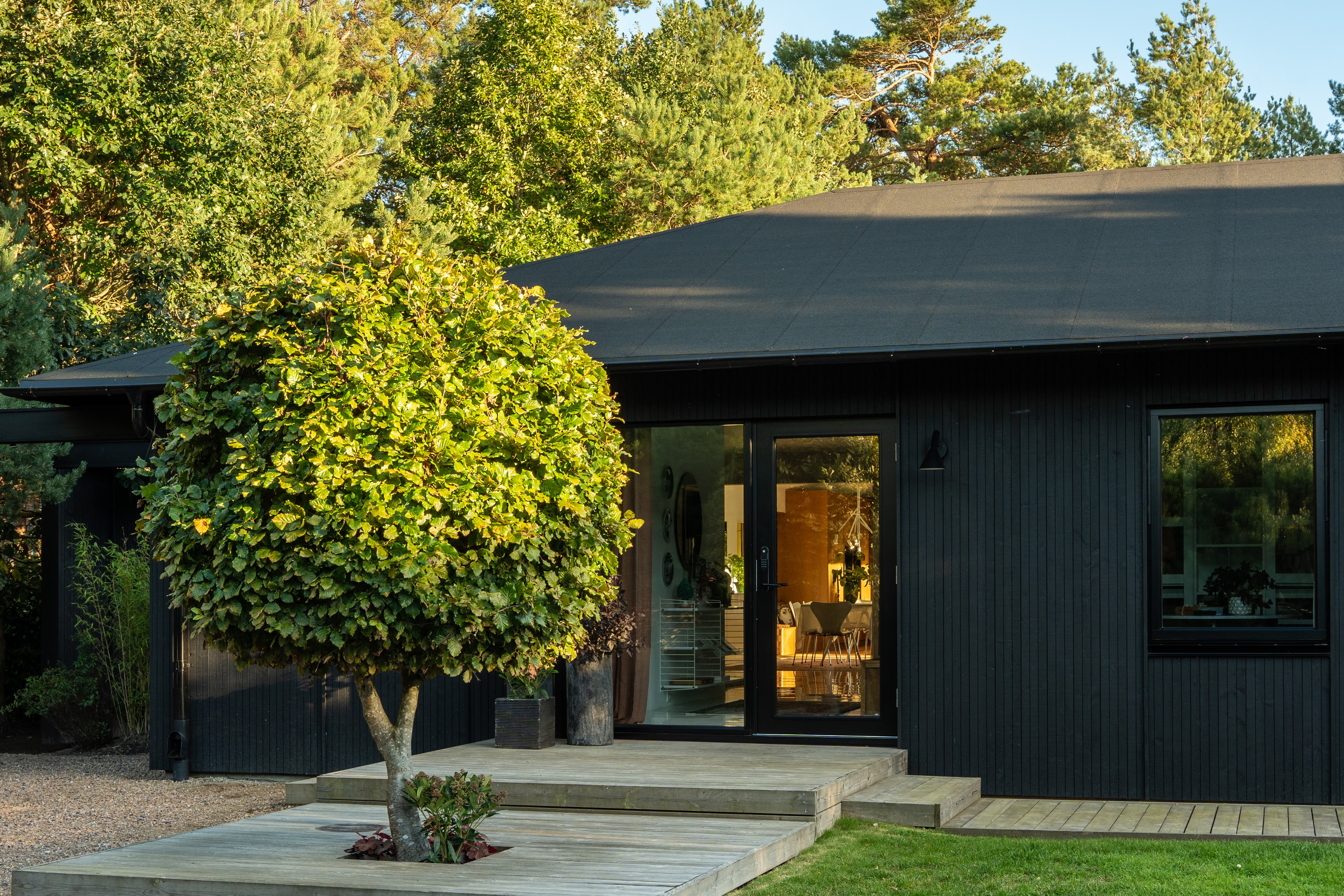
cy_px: 405
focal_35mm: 52
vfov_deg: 26.0
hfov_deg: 38.1
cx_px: 578
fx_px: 1943
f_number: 8
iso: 100
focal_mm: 34.7
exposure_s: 1/40
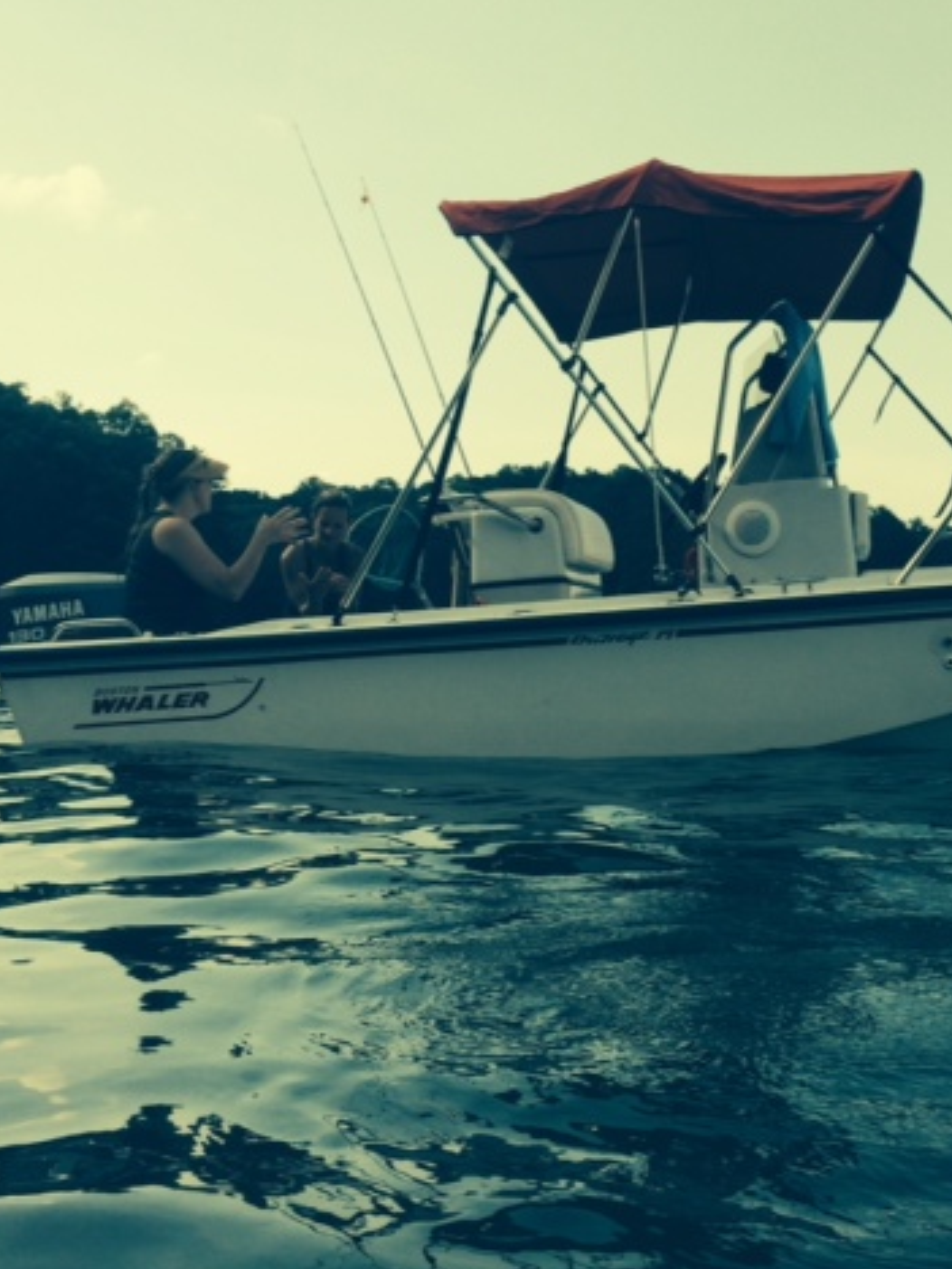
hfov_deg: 34.7
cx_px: 667
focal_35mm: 41
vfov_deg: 45.8
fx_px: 1503
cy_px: 632
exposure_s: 1/1642
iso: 32
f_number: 2.2
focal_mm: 4.12
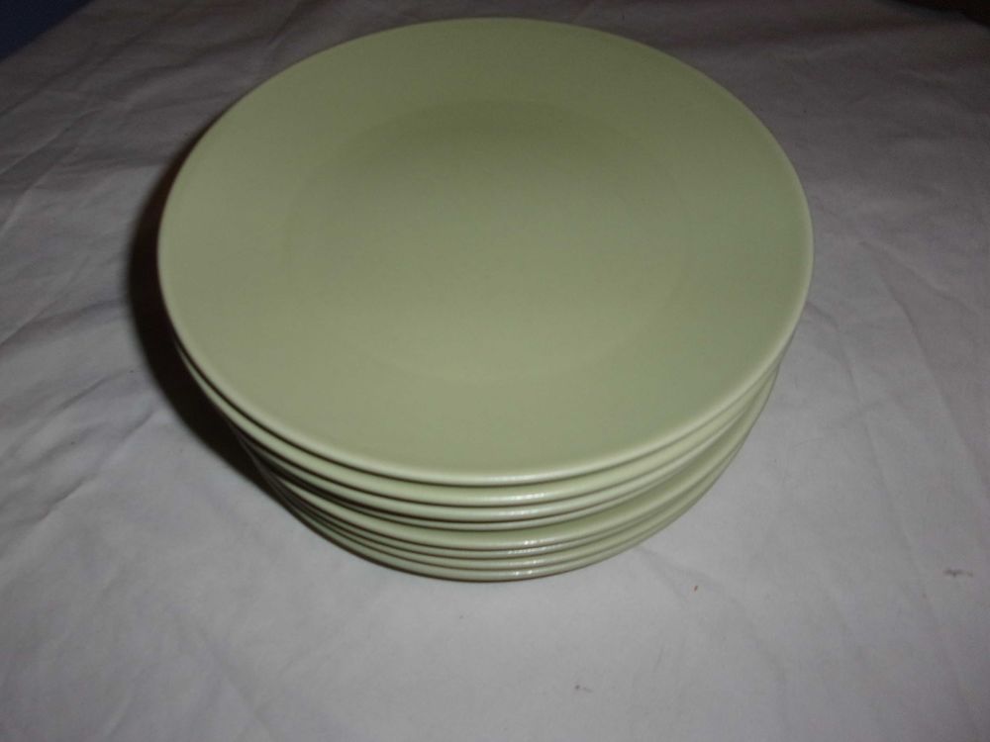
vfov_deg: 49.7
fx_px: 801
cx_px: 495
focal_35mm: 28
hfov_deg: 63.4
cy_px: 371
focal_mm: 5.1
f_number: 3.9
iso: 125
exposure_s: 1/34
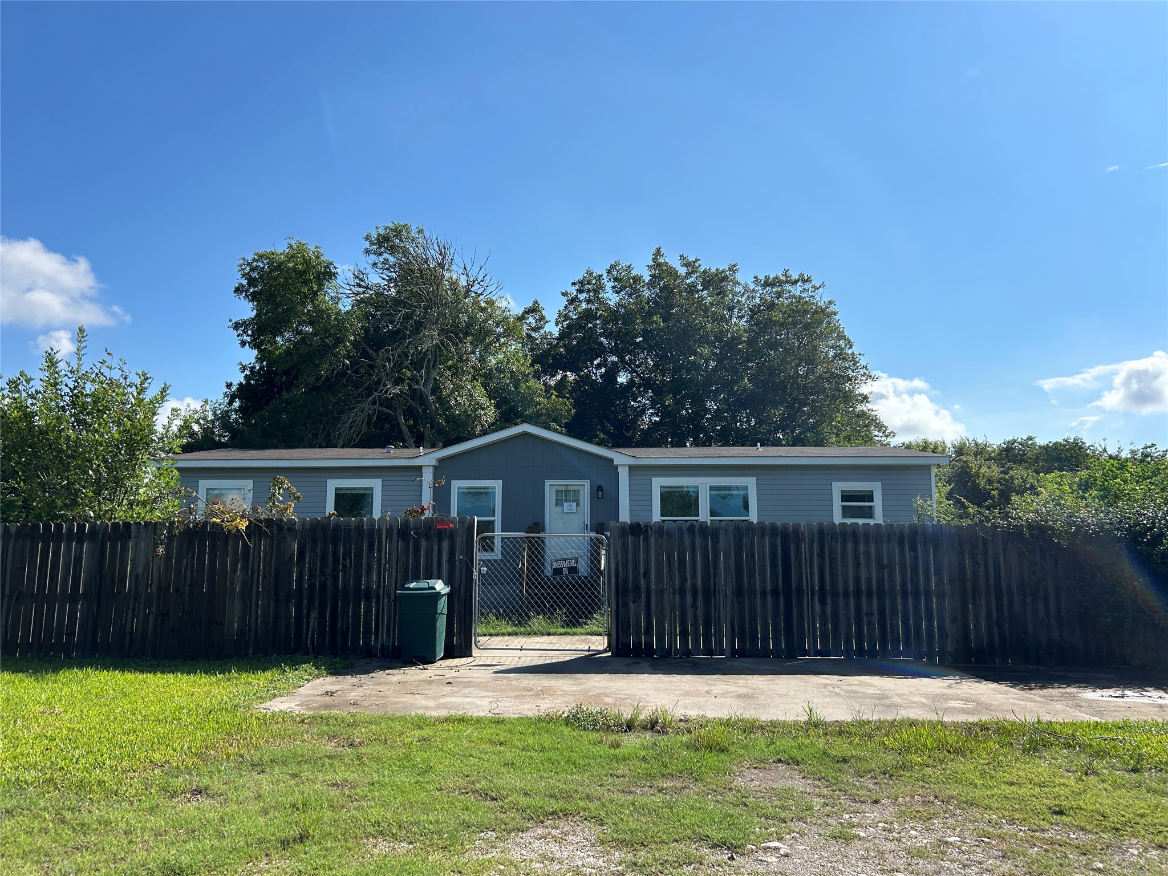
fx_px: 877
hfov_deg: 67.3
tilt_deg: +7.6
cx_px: 584
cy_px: 438
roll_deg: +0.8
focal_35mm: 26
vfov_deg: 53.1
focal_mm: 5.7
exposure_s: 1/5882
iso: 50
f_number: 1.5
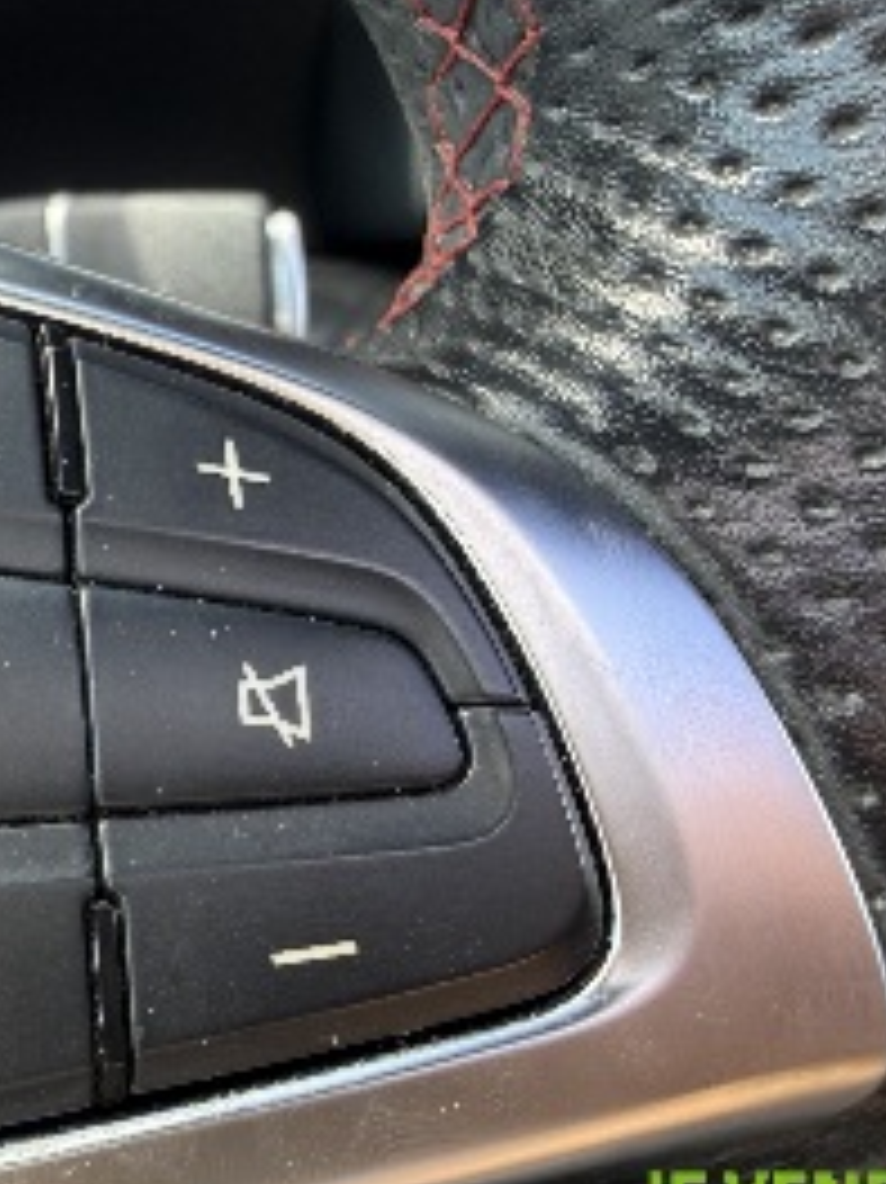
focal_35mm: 38
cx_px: 45
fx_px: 1298
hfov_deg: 34.9
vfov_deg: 48.9
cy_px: 639
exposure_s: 1/111
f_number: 2.2
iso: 50
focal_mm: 2.22
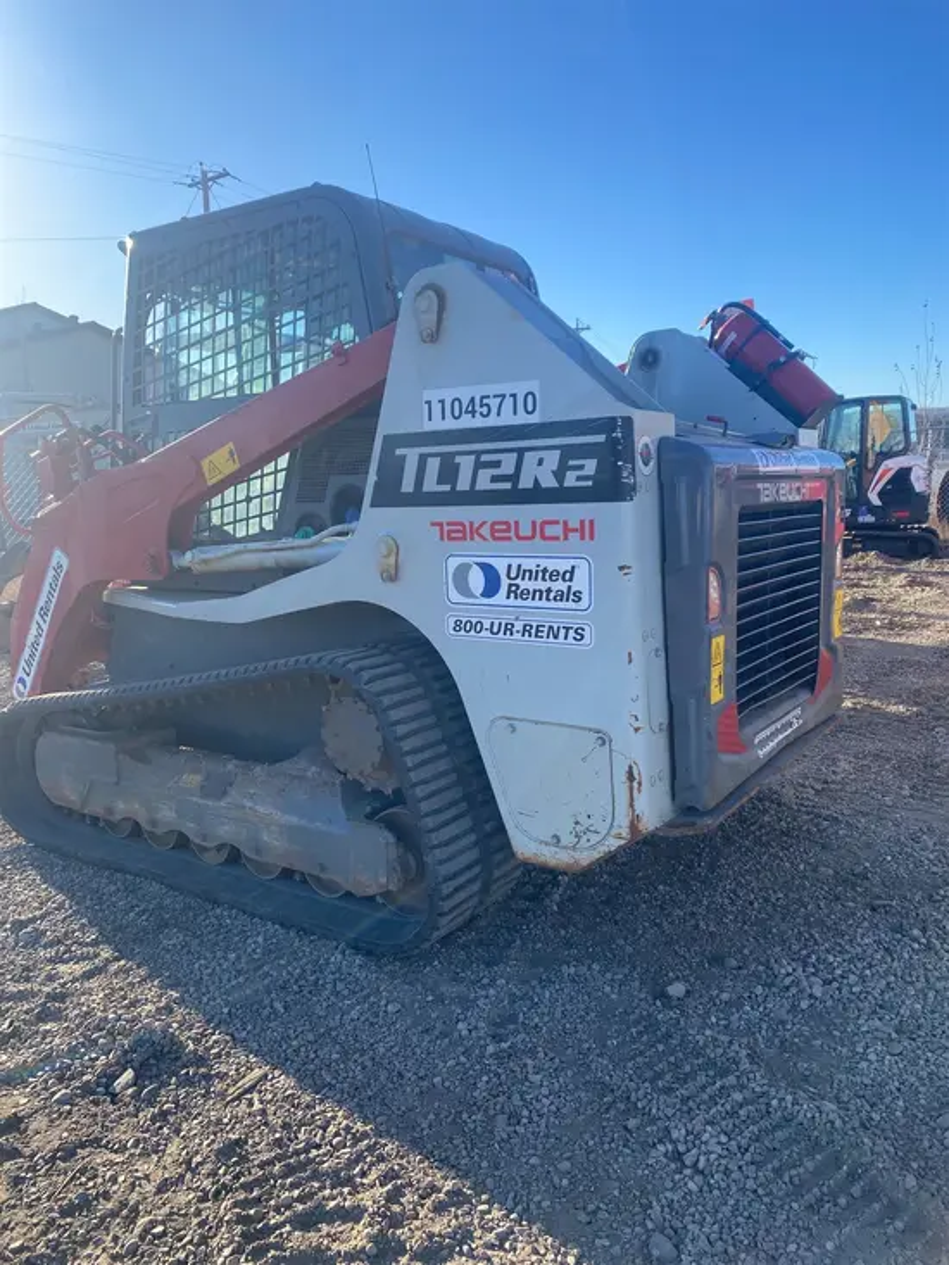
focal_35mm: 26
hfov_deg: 53.1
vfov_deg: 67.3
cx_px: 474
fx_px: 950
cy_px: 632
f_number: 1.8
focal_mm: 4.25
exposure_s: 1/1218
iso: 32
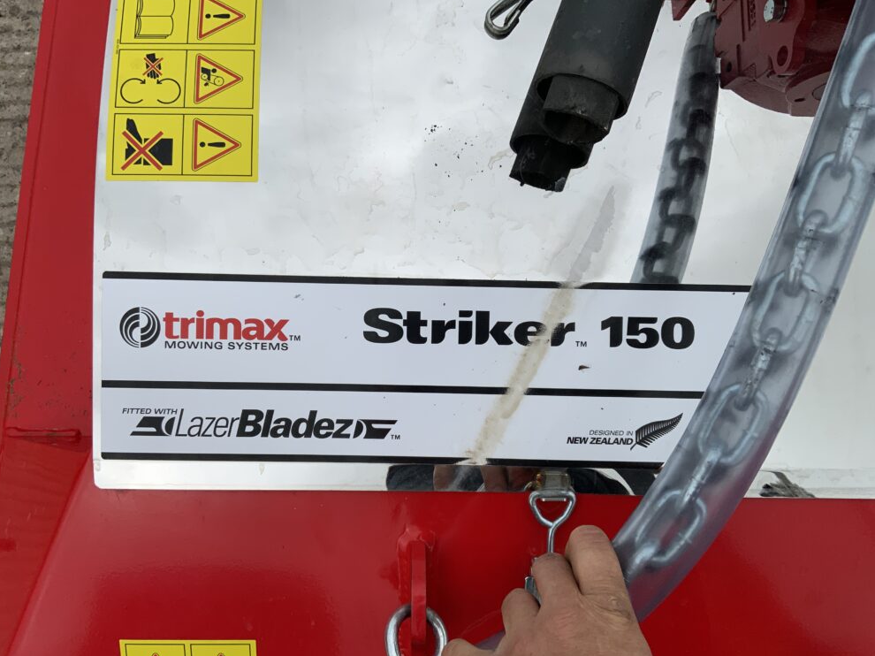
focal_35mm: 30
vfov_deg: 46.8
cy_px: 325
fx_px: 758
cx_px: 424
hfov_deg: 60.0
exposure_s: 1/2801
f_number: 1.8
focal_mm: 3
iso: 16
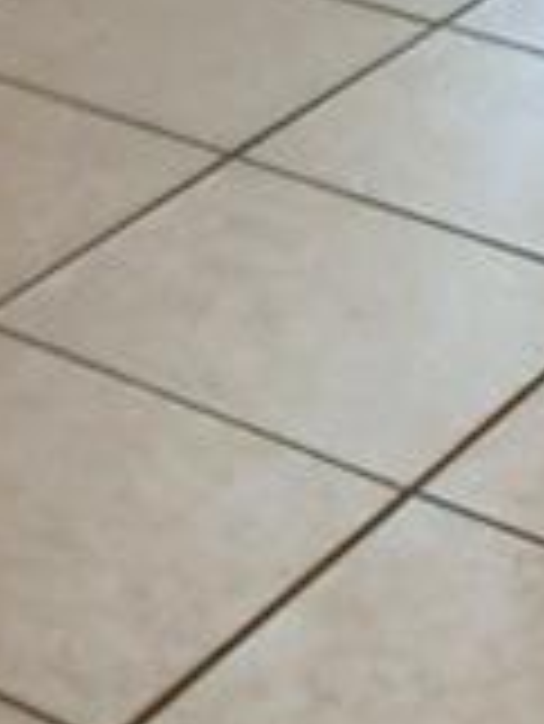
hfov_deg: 10.2
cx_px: -126
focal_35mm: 143
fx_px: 2992
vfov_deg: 10.4
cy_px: -1363
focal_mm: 10
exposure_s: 1/60
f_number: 4.5
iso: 400
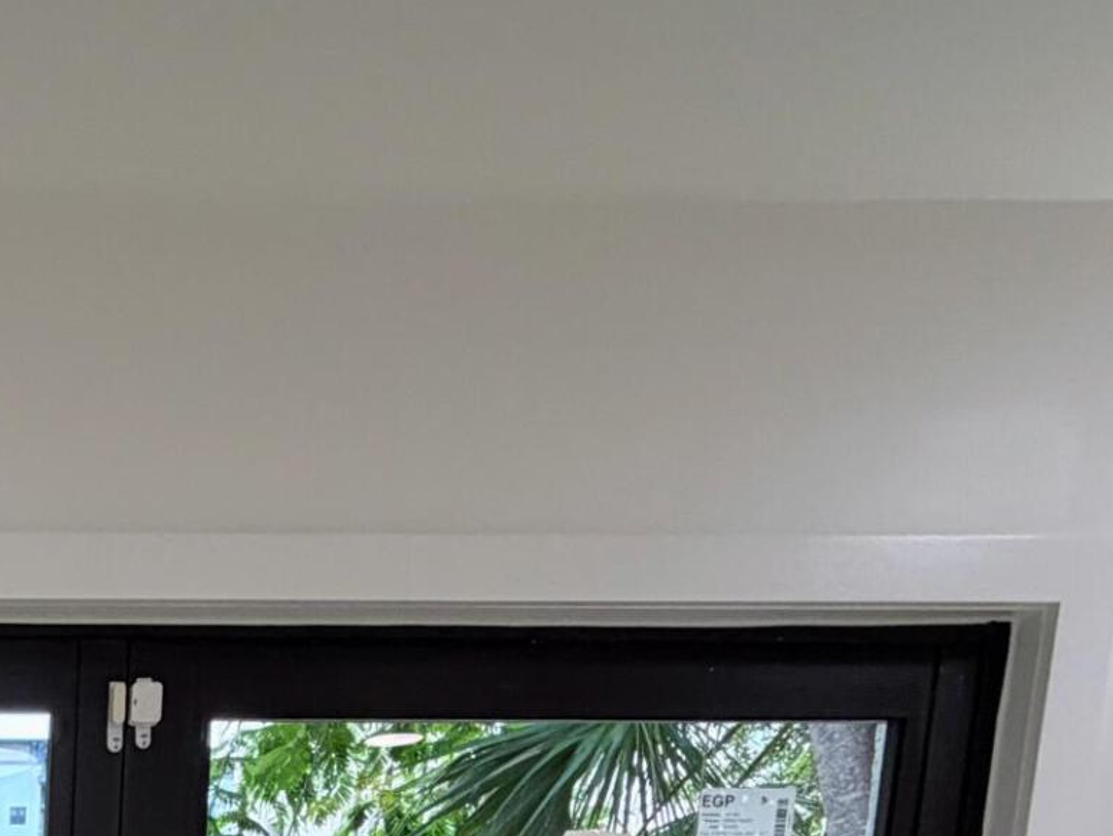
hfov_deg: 30.2
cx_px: -284
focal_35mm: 52
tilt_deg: -9.6
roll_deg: +0.2
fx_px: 1673
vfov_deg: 21.2
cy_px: 1409
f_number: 2.2
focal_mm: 2.22
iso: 100
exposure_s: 1/120
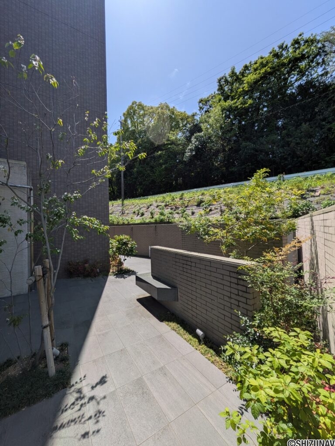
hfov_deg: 85.7
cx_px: 168
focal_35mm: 14
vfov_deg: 102.1
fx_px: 181
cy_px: 223
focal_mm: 1.83
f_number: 2.2
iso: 48
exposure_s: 1/2532
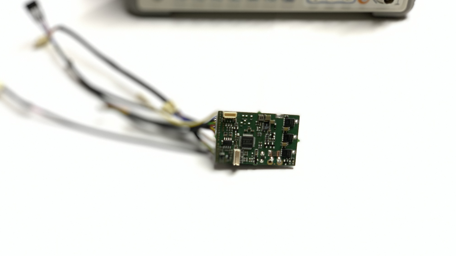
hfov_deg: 36.6
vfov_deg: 21.0
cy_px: 157
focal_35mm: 57
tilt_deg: -41.8
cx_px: 227
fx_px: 689
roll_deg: -2.6
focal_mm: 6
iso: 125
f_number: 2.4
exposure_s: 1/50
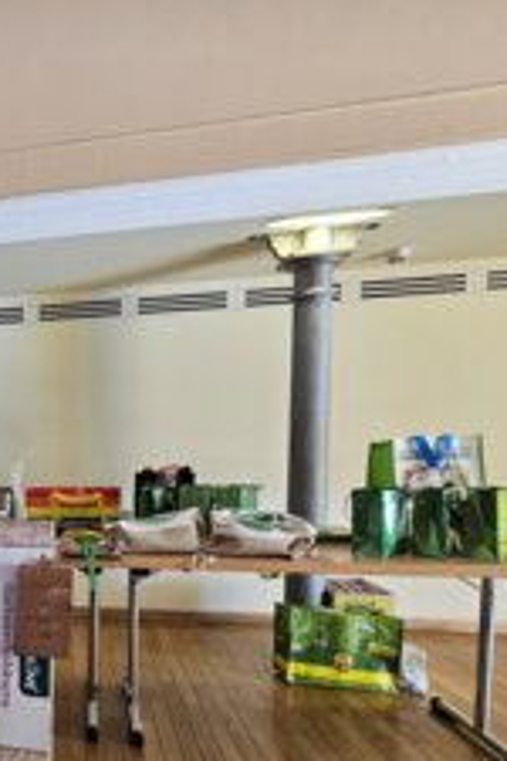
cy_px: 494
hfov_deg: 42.4
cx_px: -44
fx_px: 507
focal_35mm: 24
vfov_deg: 72.0
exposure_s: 1/50
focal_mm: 2.2
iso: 200
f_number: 2.2
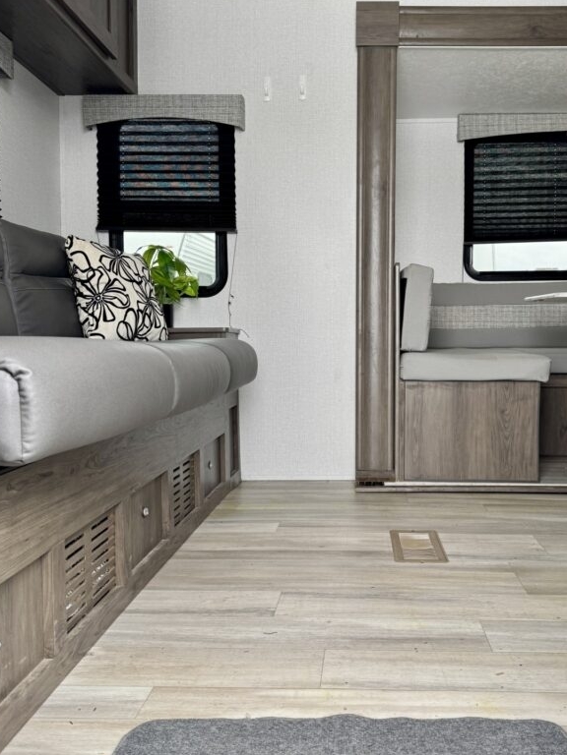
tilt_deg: -3.7
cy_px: 372
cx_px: 348
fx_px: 699
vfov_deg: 56.8
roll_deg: +0.0
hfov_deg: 43.9
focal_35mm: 32
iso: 64
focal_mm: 6.76
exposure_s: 1/174
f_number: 1.78
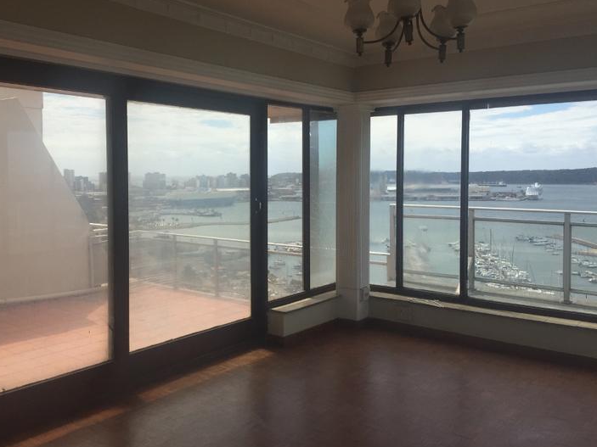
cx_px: 265
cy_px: 198
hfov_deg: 55.2
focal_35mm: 33
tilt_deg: -3.8
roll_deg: -0.4
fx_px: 569
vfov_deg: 42.9
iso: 32
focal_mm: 4.15
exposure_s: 1/1883
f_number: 2.2
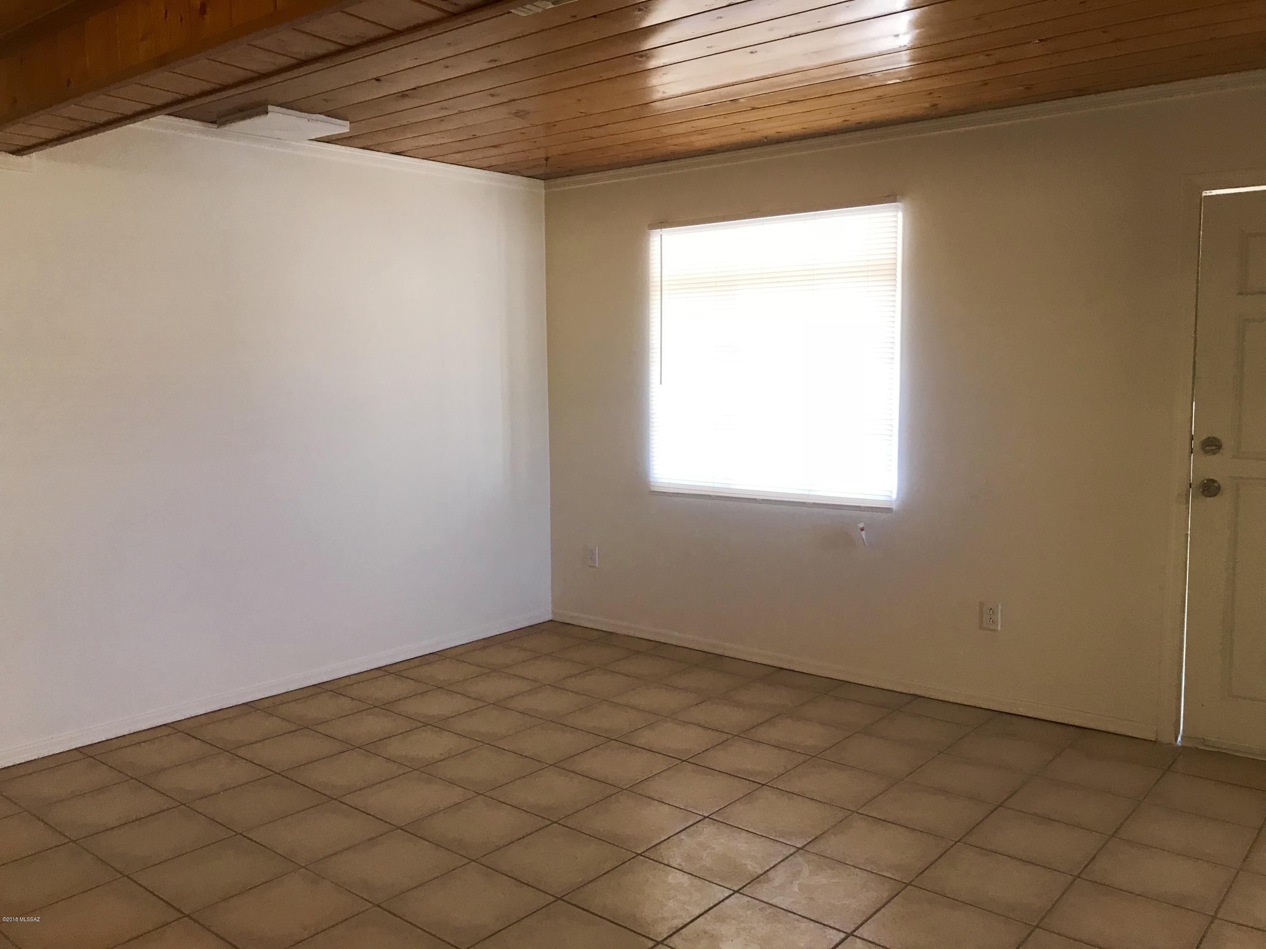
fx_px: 1024
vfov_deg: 49.7
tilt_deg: -6.7
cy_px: 474
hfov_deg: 63.4
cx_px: 633
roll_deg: -0.4
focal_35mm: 28
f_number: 1.8
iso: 32
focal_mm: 3.99
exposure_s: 1/30
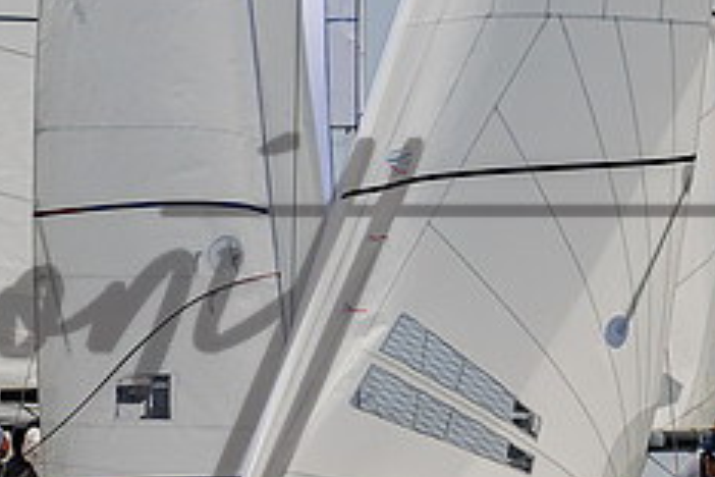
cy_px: 605
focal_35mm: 808
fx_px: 16047
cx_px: 110
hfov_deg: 2.6
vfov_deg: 1.7
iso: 400
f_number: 6.3
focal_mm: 200
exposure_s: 1/3200
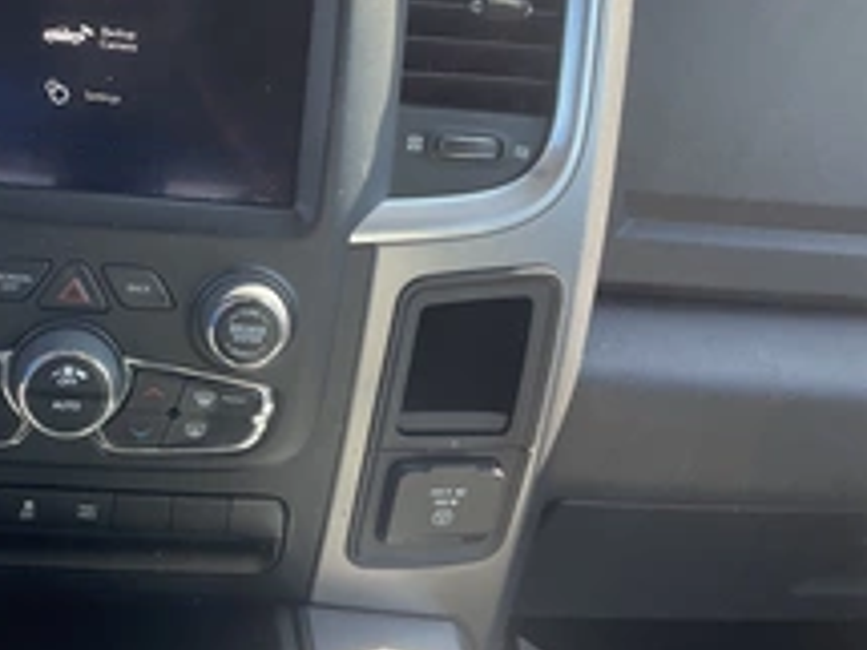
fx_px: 1352
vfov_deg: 26.8
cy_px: 198
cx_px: 169
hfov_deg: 34.4
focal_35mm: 54
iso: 32
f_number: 1.8
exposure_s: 1/122
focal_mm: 3
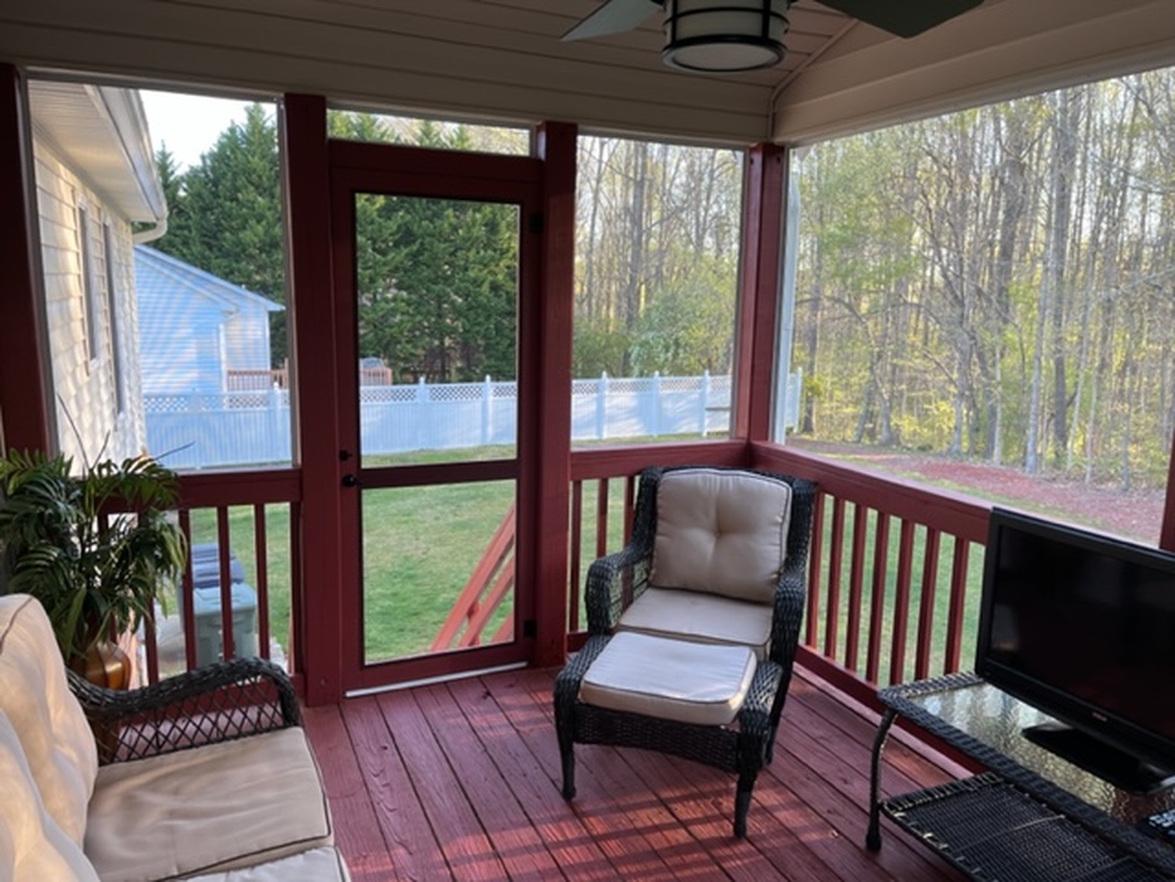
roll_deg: -1.7
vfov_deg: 53.1
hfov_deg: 67.3
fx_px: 883
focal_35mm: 26
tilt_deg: -10.6
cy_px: 441
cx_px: 588
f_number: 1.6
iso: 64
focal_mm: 5.1
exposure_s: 1/121
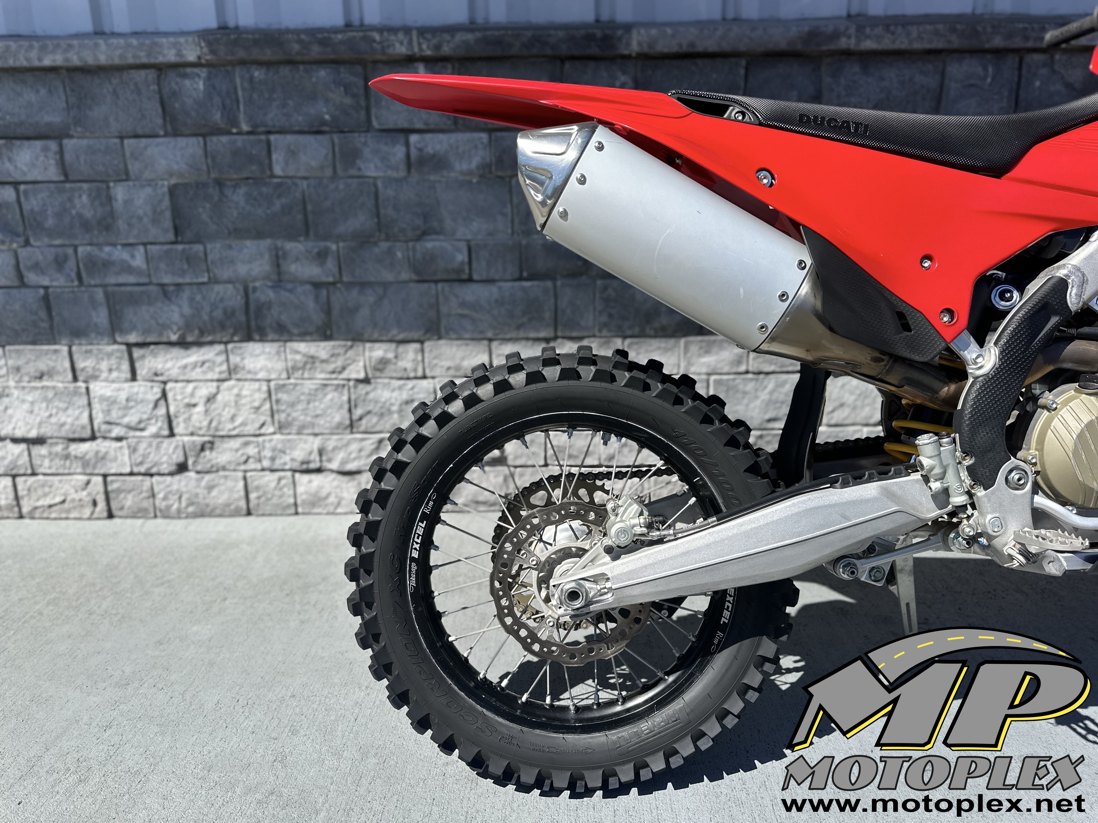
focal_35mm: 24
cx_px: 549
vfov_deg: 56.8
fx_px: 761
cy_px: 412
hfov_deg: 71.6
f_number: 1.78
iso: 80
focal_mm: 6.86
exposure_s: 1/3247
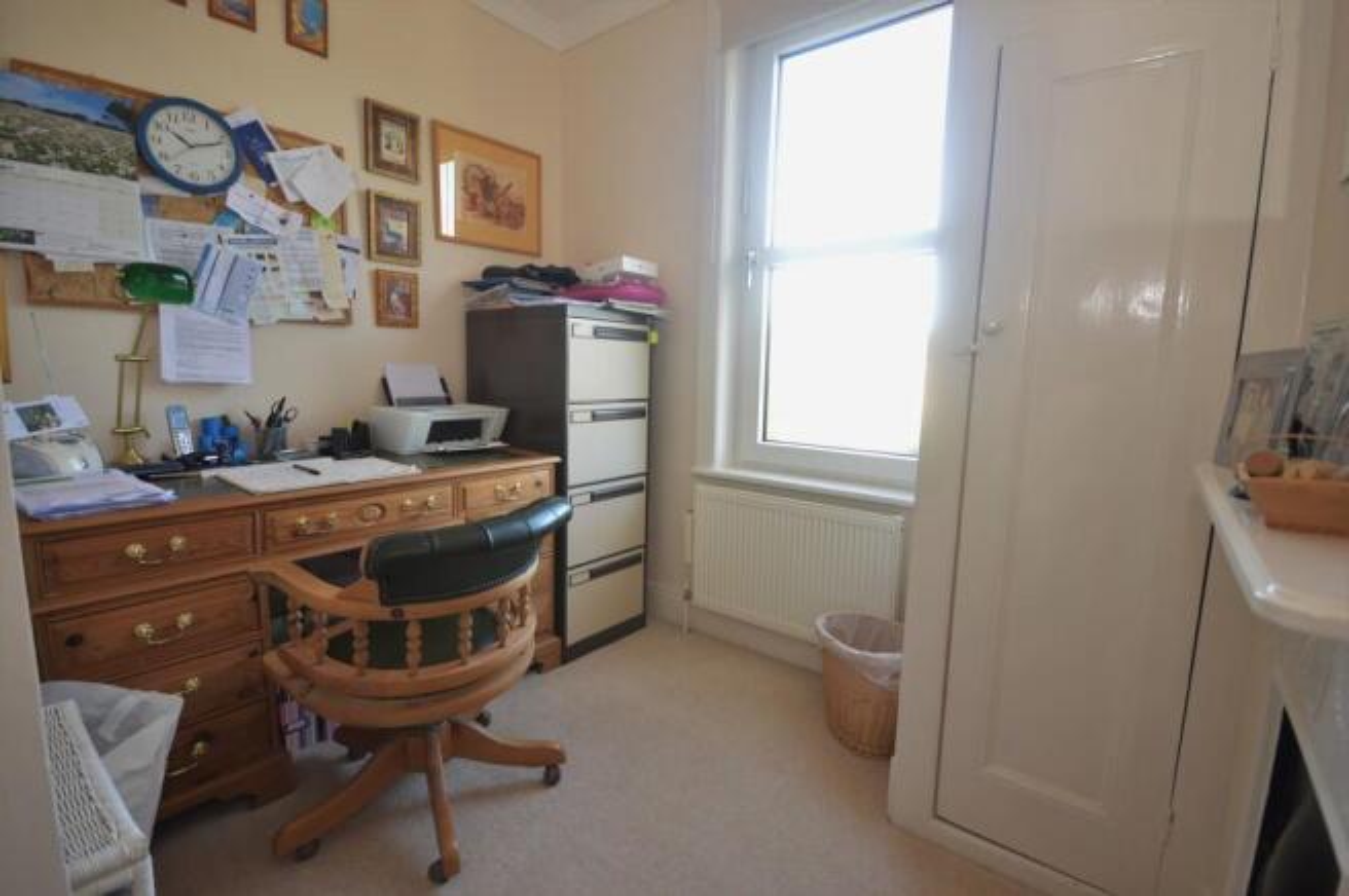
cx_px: 674
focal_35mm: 15
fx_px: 562
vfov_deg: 77.2
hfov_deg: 100.4
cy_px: 448
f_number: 4
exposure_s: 1/60
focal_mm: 10
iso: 400
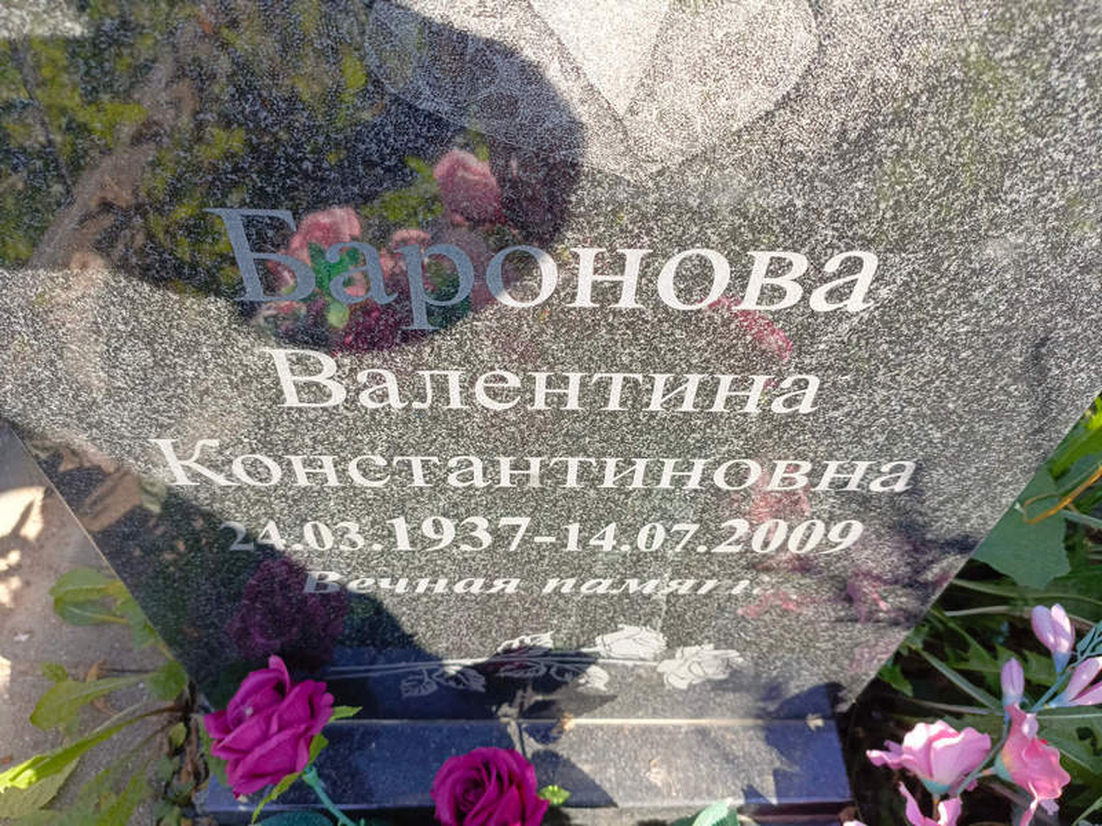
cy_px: 413
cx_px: 551
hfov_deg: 69.4
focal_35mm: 25
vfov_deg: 54.9
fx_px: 796
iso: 110
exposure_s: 1/167
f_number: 1.69
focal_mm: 4.76
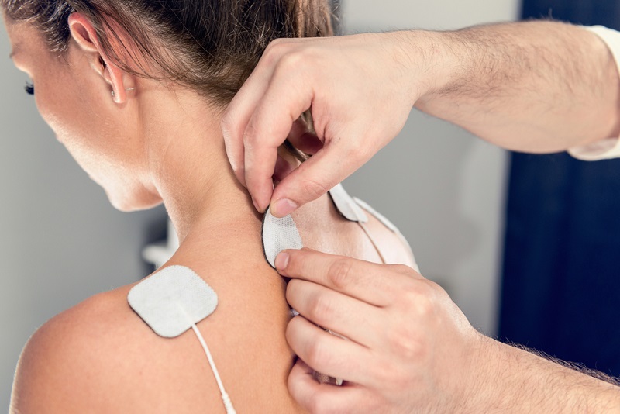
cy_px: 207
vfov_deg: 28.1
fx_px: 827
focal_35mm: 48
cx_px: 310
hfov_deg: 41.1
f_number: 4
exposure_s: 1/200
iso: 400
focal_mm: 48
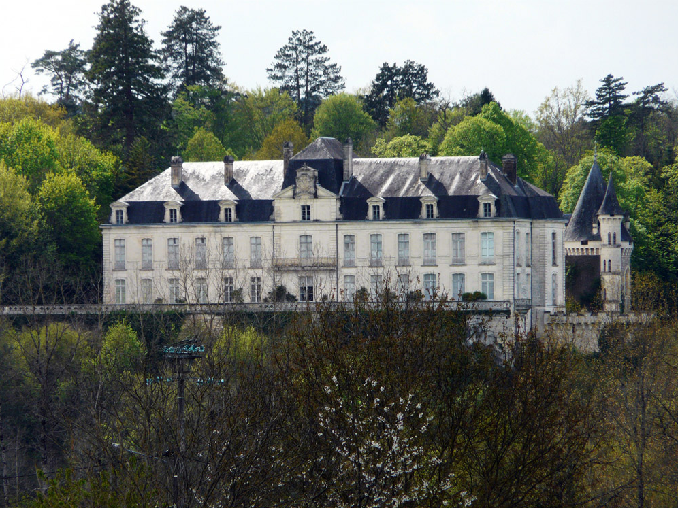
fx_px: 8951
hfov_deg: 4.3
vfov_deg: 3.3
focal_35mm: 457
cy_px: 254
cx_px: 339
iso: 100
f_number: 5.6
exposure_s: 1/250
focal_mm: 74.8
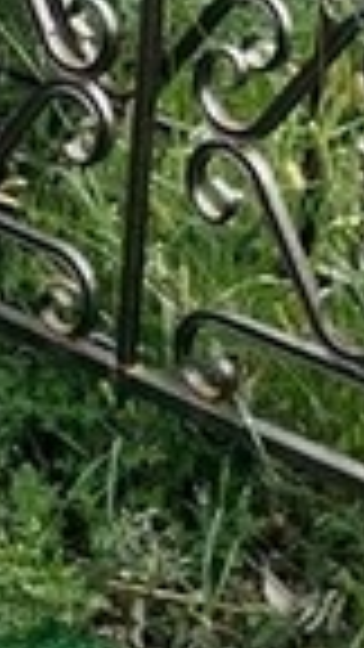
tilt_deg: -24.7
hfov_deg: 6.0
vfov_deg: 10.7
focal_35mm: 201
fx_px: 3449
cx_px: -90
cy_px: 562
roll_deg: +0.5
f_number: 1.5
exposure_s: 1/588
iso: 50
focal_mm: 5.7
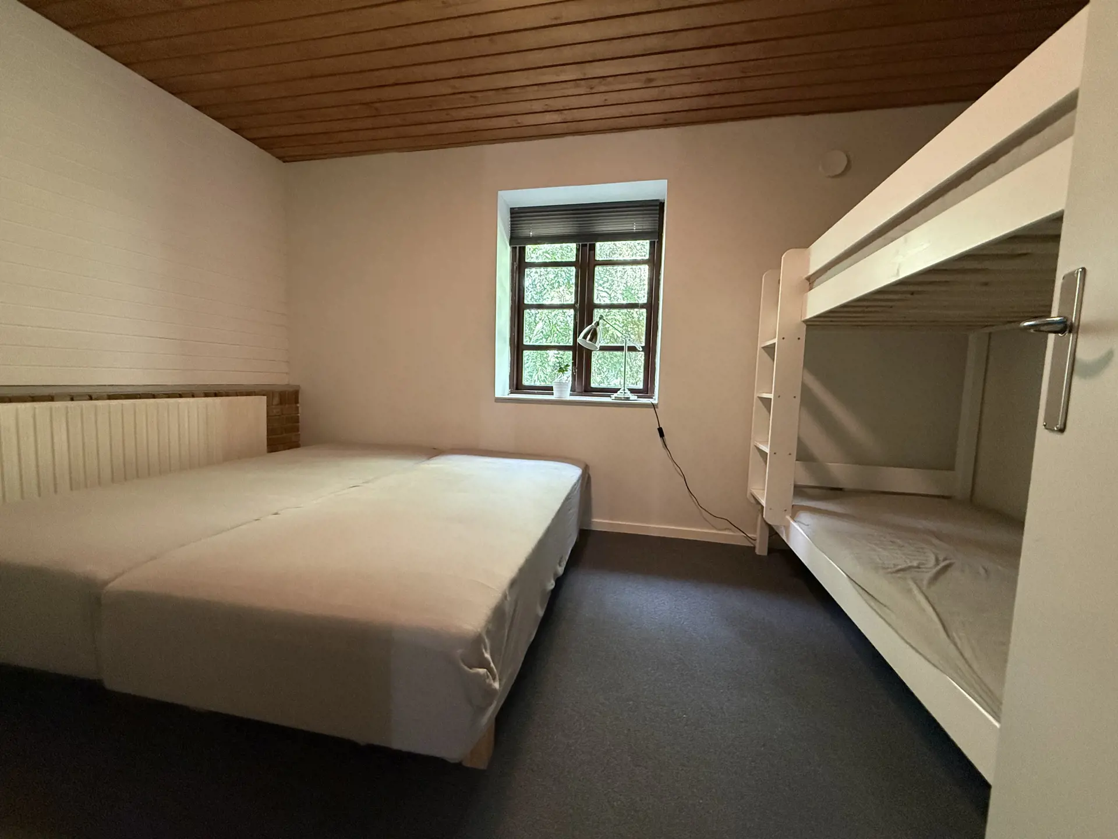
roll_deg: -0.9
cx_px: 559
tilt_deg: -5.2
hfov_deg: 102.1
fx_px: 452
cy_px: 420
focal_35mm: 14
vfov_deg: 85.7
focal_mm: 2.22
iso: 640
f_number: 2.2
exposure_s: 1/100
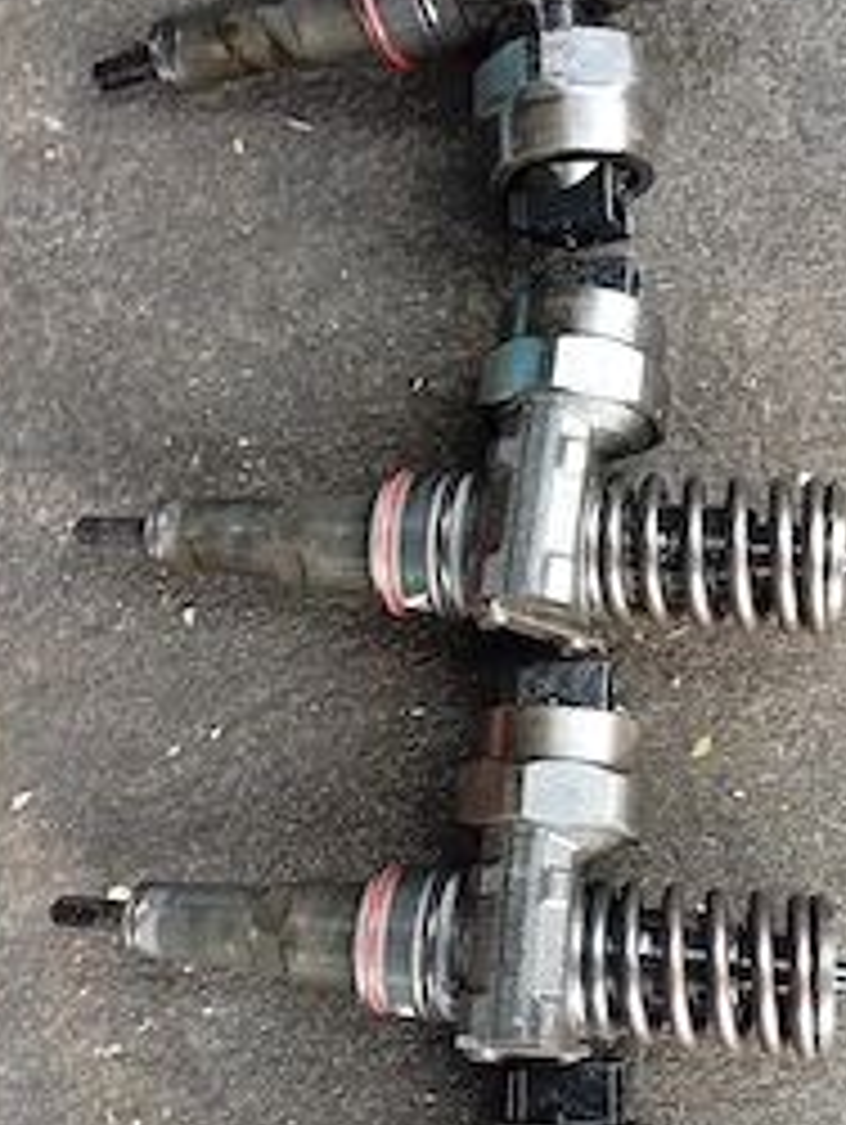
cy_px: 608
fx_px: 1399
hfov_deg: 33.6
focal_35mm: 43
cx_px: 468
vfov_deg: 43.8
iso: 160
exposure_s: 1/50.3
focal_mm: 3.84
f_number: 1.8
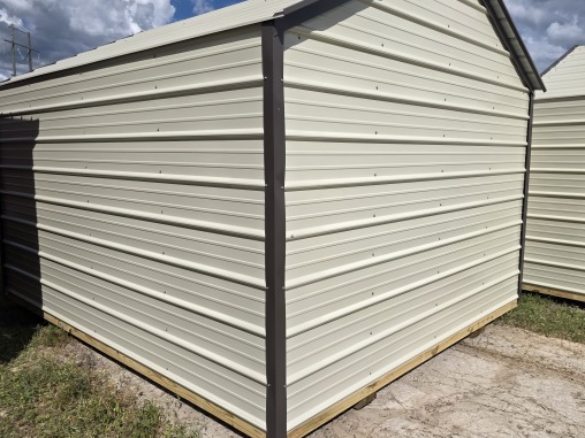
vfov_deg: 48.2
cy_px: 210
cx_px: 321
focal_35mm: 29
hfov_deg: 61.5
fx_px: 490
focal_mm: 6.3
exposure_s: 1/7944
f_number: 1.7
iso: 40
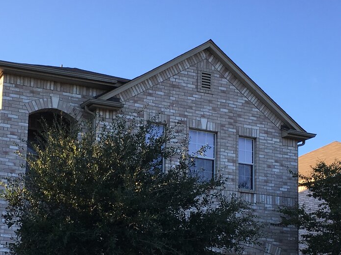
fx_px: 660
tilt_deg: +9.2
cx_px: 125
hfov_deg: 28.9
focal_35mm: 67
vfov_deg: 21.6
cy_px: 205
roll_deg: -2.0
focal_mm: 4.15
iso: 25
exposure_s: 1/475
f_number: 2.2
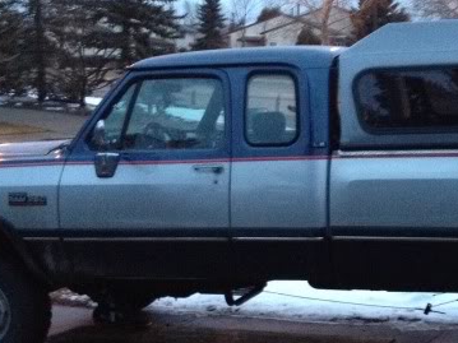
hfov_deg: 24.6
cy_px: 217
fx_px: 1032
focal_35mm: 78
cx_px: 370
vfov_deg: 18.9
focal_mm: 4.3
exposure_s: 1/15
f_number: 2.4
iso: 640
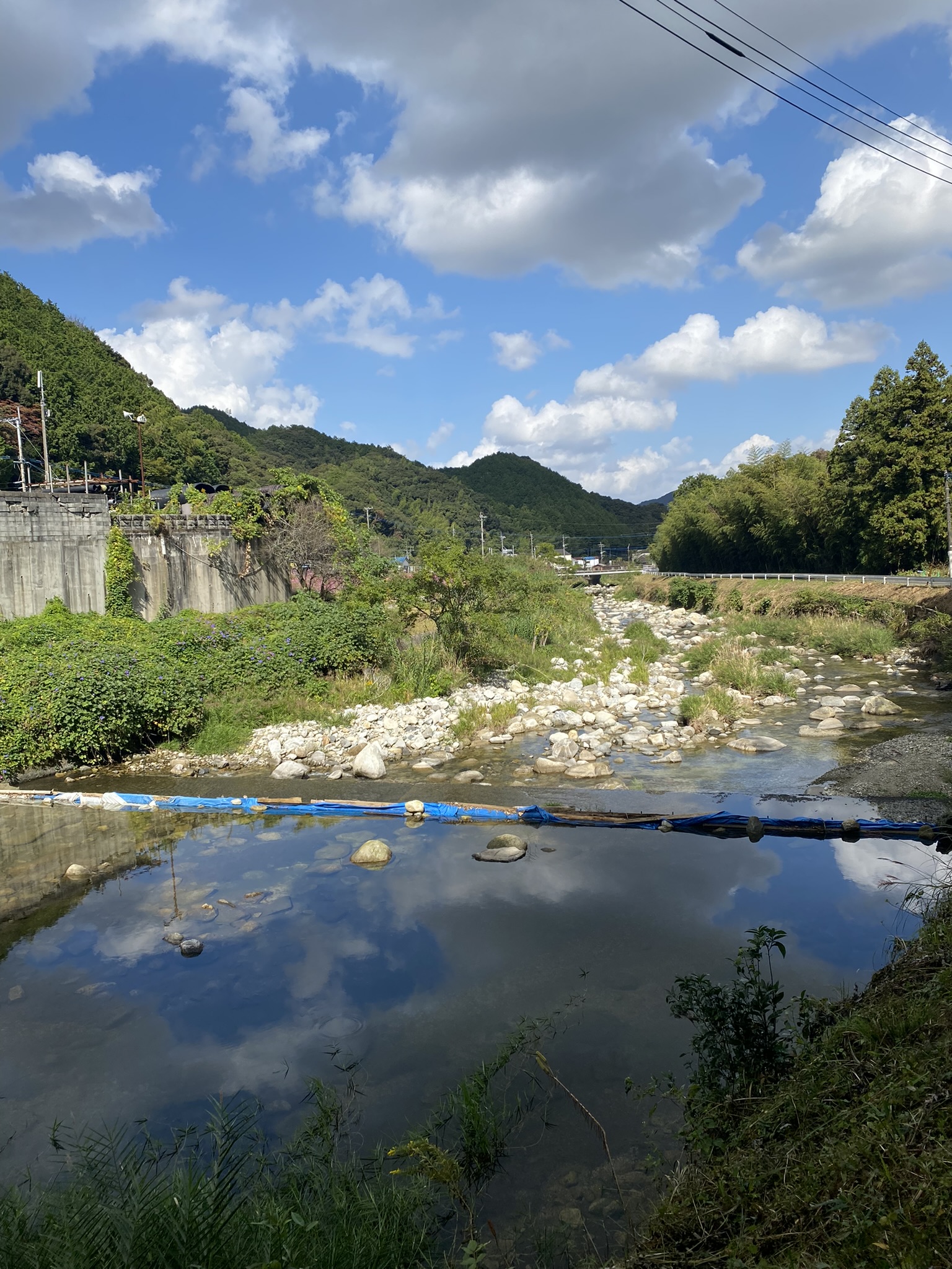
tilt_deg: -3.8
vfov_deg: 67.3
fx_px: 953
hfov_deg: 53.1
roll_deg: +1.6
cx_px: 476
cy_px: 634
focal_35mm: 26
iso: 32
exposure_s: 1/2688
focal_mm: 4.25
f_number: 1.8
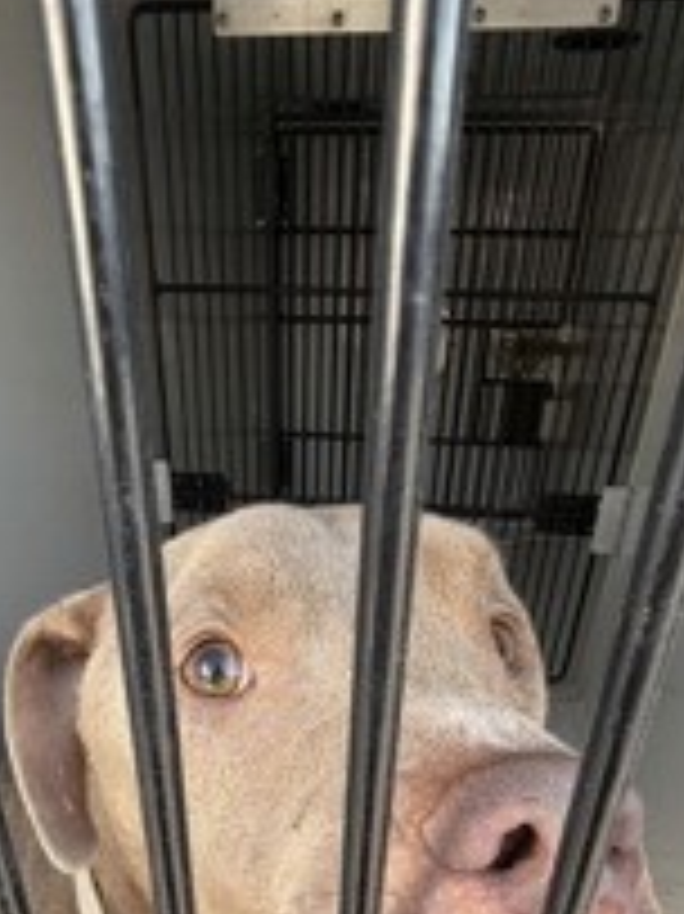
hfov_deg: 48.1
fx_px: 765
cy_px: 819
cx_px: 304
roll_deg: -1.2
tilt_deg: -37.1
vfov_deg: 54.0
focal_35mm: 29
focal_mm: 2.22
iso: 64
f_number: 2.2
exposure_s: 1/121
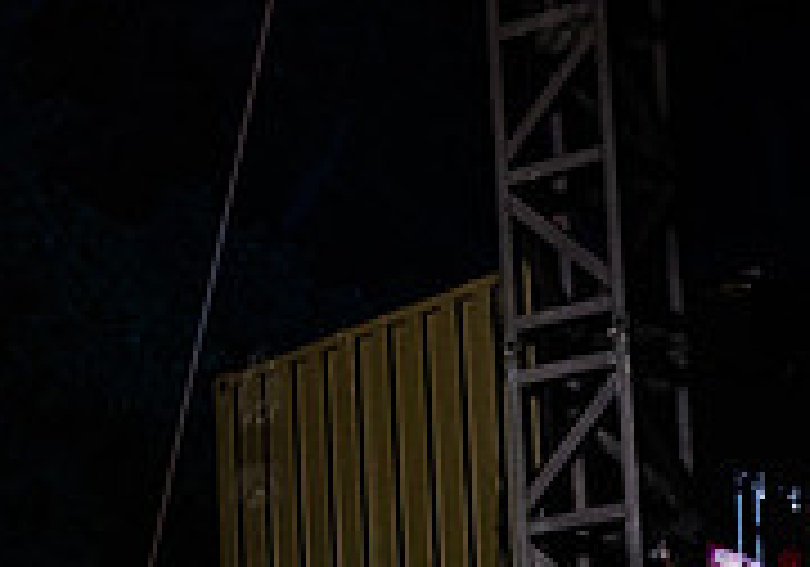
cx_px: -438
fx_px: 3108
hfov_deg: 13.9
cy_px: 664
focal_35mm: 136
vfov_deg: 10.3
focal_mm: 40
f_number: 4.5
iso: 4000
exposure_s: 1/320
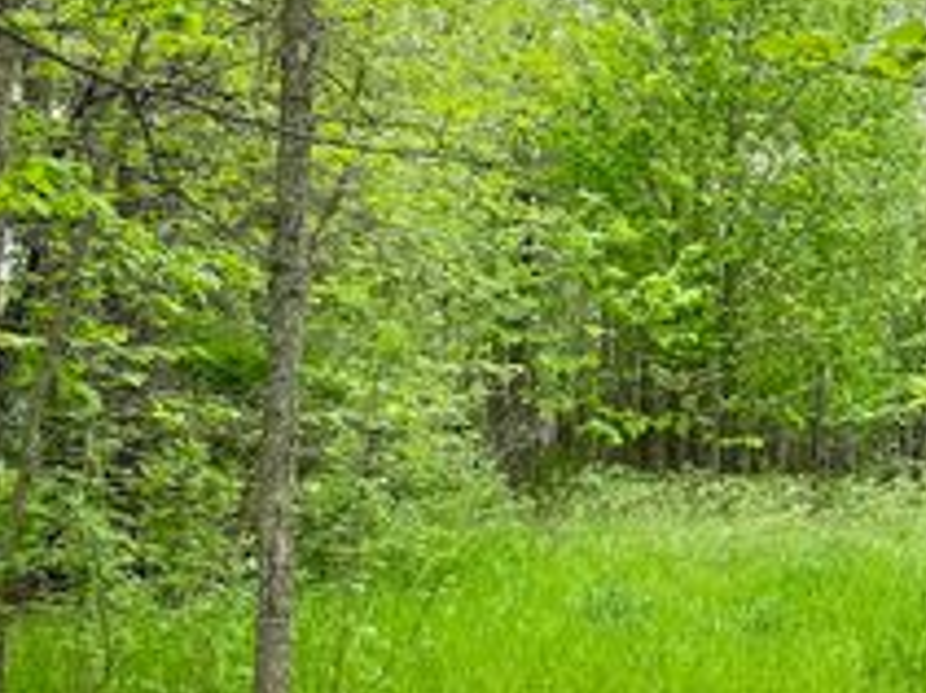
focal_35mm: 49
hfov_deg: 37.3
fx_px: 1310
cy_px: 393
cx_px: 761
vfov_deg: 29.6
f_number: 1.78
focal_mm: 6.76
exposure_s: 1/967
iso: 100
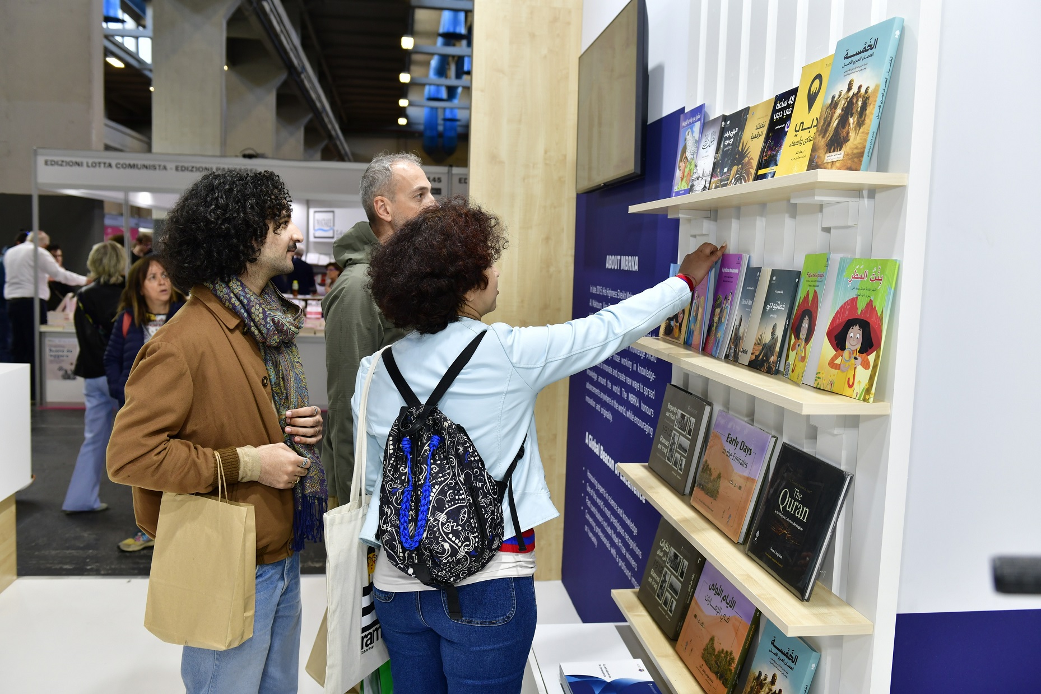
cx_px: 520
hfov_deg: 58.7
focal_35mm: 32
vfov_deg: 41.1
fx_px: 925
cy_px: 347
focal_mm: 32
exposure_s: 1/160
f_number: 5
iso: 400
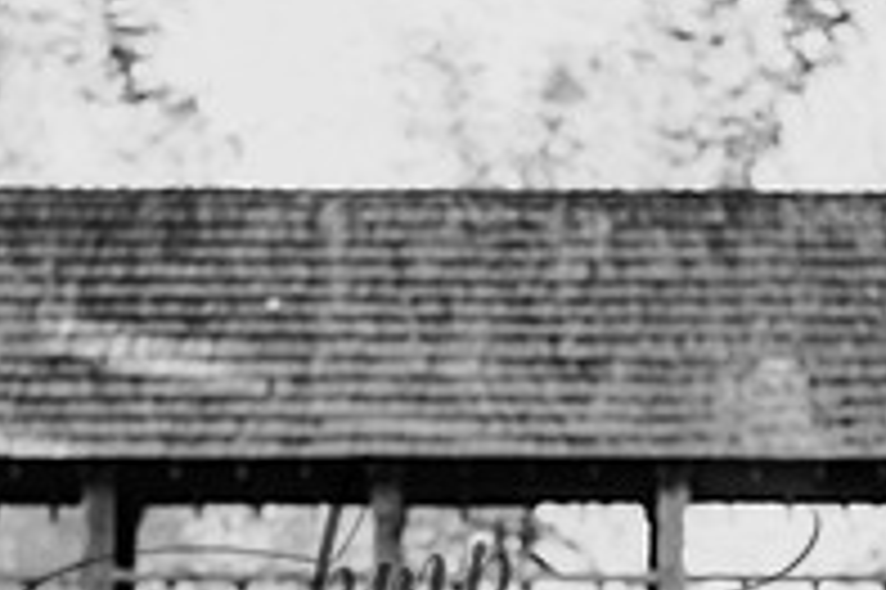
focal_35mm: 250
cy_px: 838
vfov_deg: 5.4
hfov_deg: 8.2
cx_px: 414
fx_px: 6147
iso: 500
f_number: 1.8
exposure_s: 1/800
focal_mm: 85
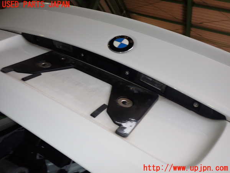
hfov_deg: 60.0
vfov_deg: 46.8
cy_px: 86
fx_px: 199
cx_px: 115
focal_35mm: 30
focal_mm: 5.4
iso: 200
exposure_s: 1/30
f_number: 6.3
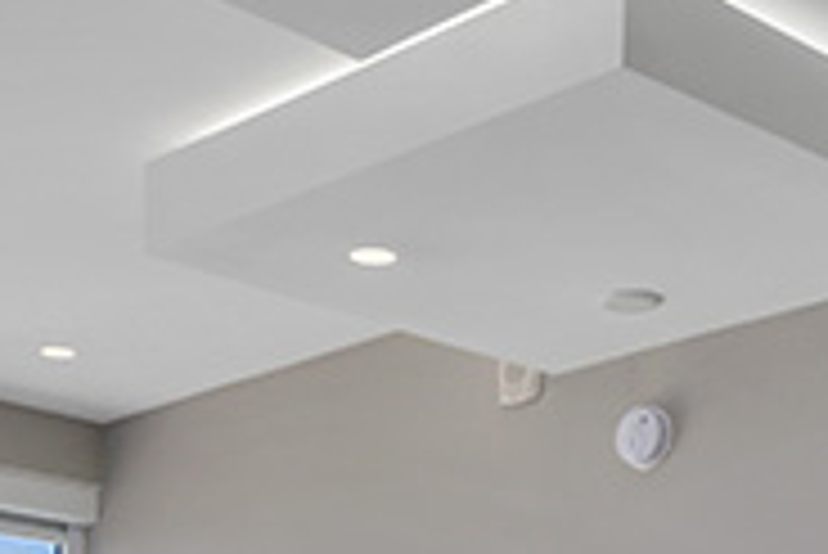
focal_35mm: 83
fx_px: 1910
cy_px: 977
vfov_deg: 14.6
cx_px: 389
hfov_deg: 24.5
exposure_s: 1/250
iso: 320
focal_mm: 17
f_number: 7.1
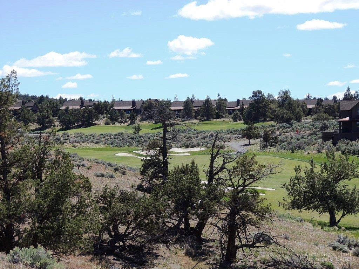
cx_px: 180
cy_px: 134
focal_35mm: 100
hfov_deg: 19.6
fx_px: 1037
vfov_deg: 14.8
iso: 100
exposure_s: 1/800
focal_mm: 17.8
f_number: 4.1
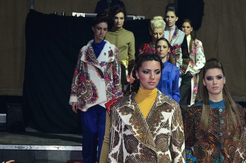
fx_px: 941
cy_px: 120
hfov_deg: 14.8
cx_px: 191
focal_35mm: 138
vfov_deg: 9.9
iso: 800
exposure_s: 1/125
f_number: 5.6
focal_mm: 58
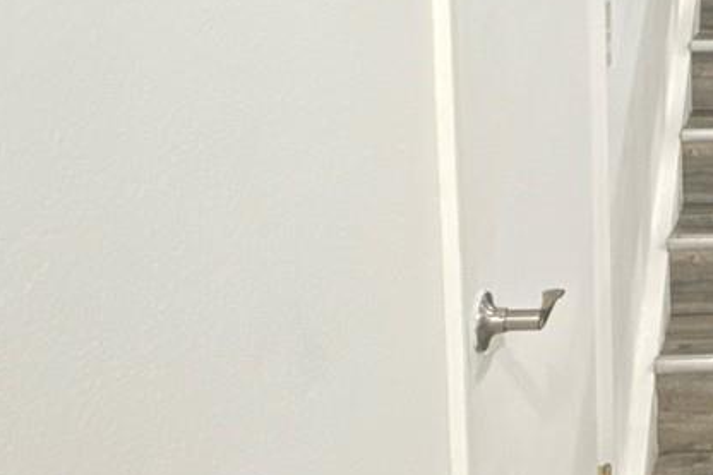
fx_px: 1109
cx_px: 926
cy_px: -36
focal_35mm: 56
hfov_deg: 29.0
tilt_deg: -3.4
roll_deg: -0.7
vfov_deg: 22.9
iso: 640
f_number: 2.2
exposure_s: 1/60
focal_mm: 2.22
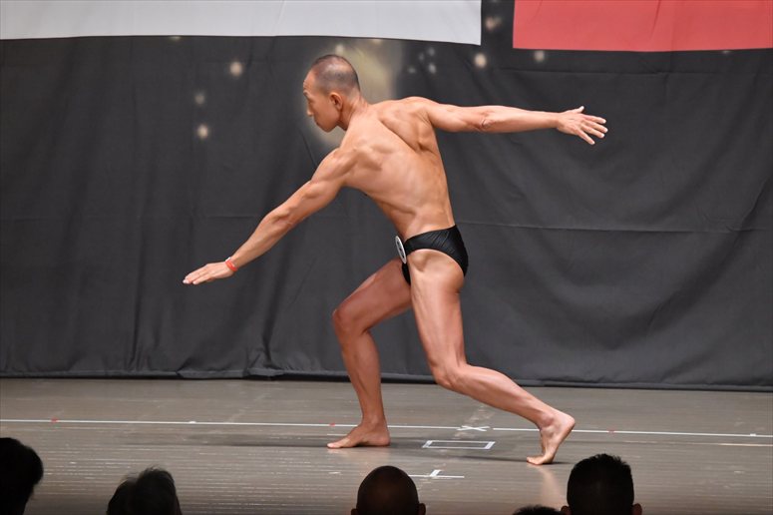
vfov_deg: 5.7
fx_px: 5151
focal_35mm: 240
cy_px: 258
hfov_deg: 8.6
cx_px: 386
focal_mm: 160
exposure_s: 1/400
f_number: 5.6
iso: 6400
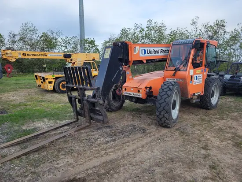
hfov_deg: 67.3
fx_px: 182
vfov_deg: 53.1
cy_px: 91
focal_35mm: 26
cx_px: 121
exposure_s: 1/981
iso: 40
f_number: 1.8
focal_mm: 5.4
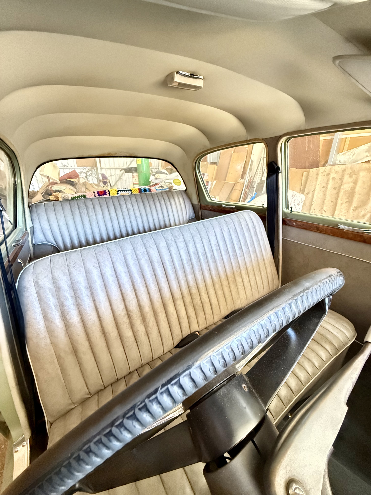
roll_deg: -0.5
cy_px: 248
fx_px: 200
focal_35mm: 14
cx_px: 186
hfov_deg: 85.7
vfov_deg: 102.1
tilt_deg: -21.8
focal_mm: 2.22
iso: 1250
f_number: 2.2
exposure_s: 1/50
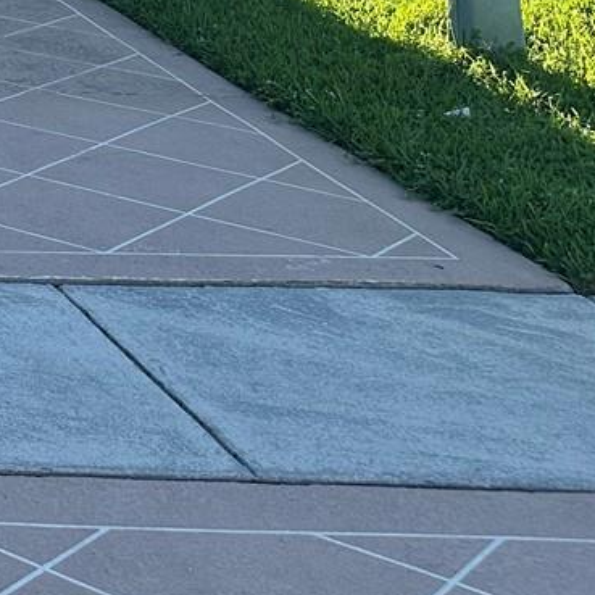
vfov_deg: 17.1
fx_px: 1789
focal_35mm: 92
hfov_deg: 14.7
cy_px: -284
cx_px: -679
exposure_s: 1/1433
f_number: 1.78
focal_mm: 6.86
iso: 80
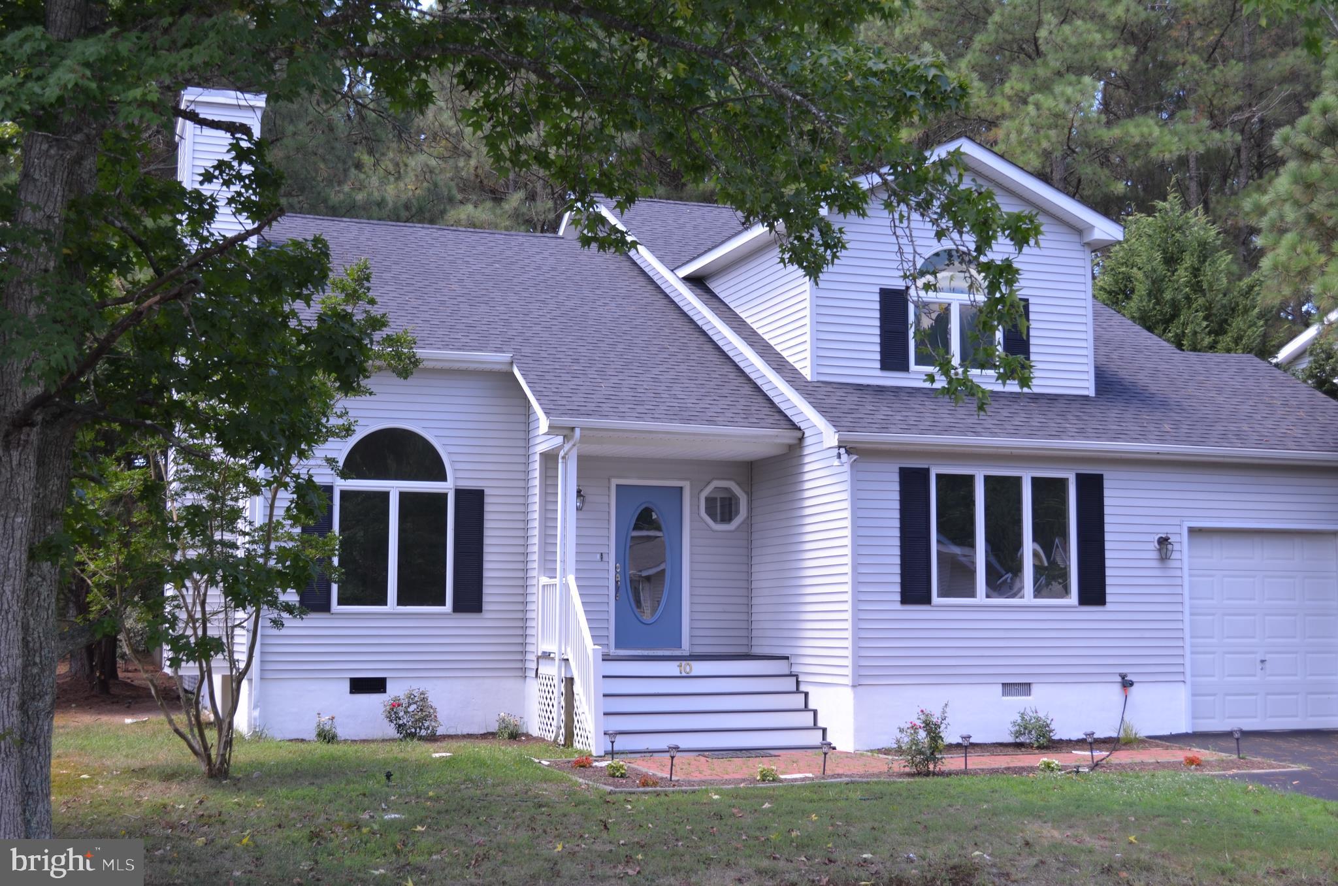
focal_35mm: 48
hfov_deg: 41.2
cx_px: 669
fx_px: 1780
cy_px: 443
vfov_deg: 27.9
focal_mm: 32
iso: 200
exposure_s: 1/125
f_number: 5.6
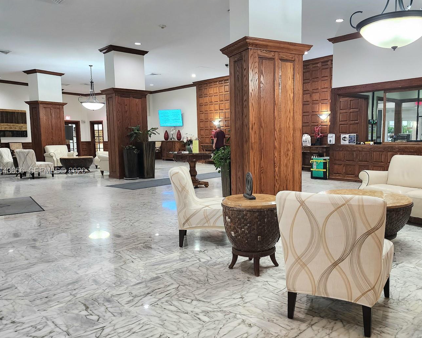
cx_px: 246
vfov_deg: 51.5
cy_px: 171
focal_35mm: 28
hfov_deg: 61.8
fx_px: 350
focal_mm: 6.4
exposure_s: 1/40
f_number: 1.8
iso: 250
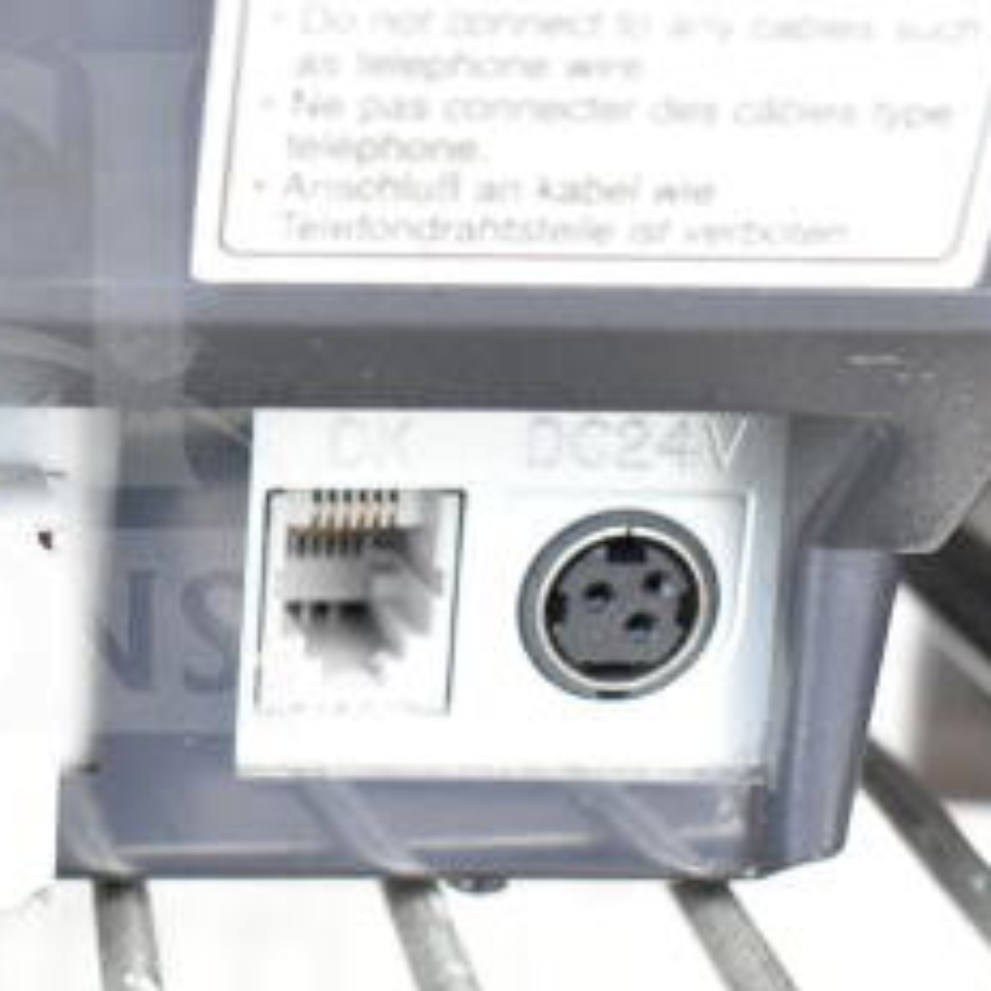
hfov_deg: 19.4
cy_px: 393
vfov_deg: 20.6
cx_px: -189
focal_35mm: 84
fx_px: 2725
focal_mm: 25
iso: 1600
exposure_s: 1/125
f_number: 5.6
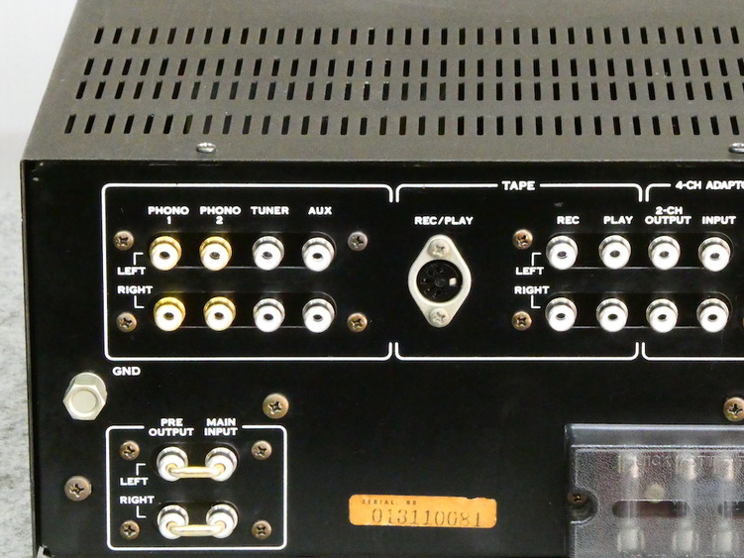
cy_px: 321
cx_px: 402
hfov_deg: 10.3
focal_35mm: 193
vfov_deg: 7.7
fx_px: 4147
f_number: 8
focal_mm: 27.1
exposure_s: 1/15
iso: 1600
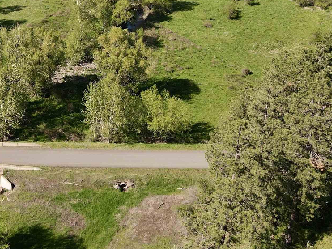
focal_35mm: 59
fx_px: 566
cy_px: 9
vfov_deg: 23.9
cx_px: -7
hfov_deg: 30.2
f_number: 2.8
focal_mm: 4.5
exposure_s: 1/725
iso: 100
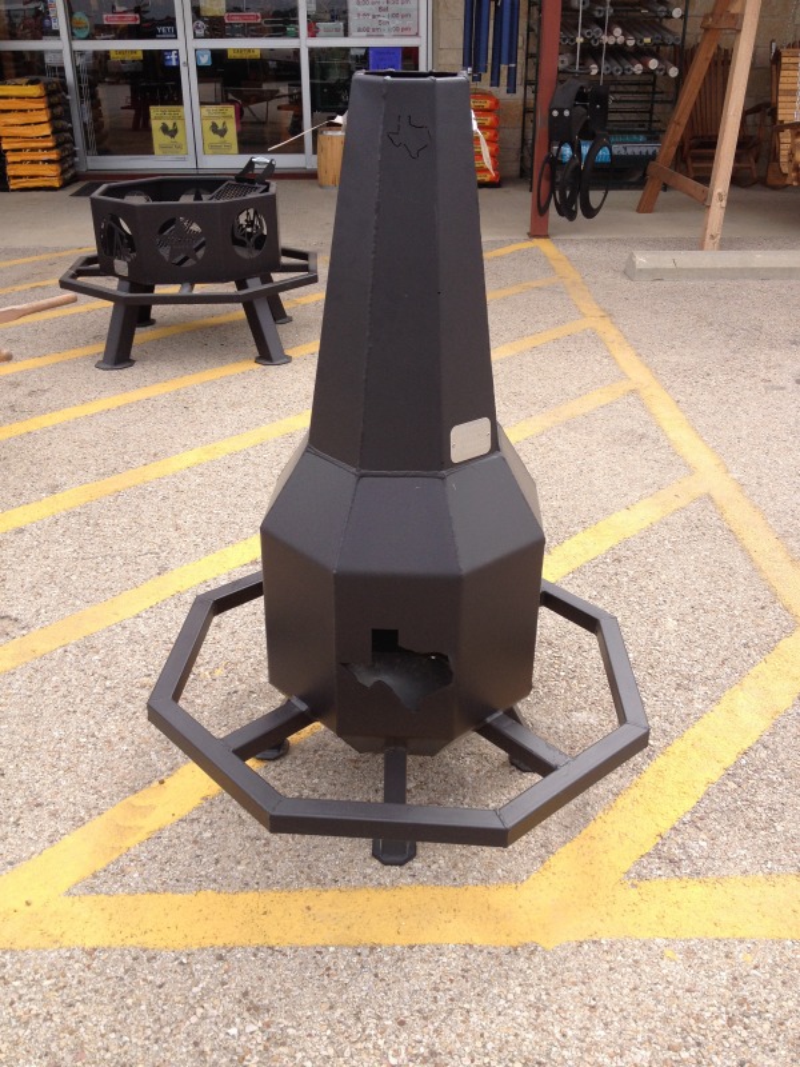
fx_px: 1078
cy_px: 534
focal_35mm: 35
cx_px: 400
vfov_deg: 52.6
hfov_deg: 40.7
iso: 50
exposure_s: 1/581
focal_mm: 4.28
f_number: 2.4
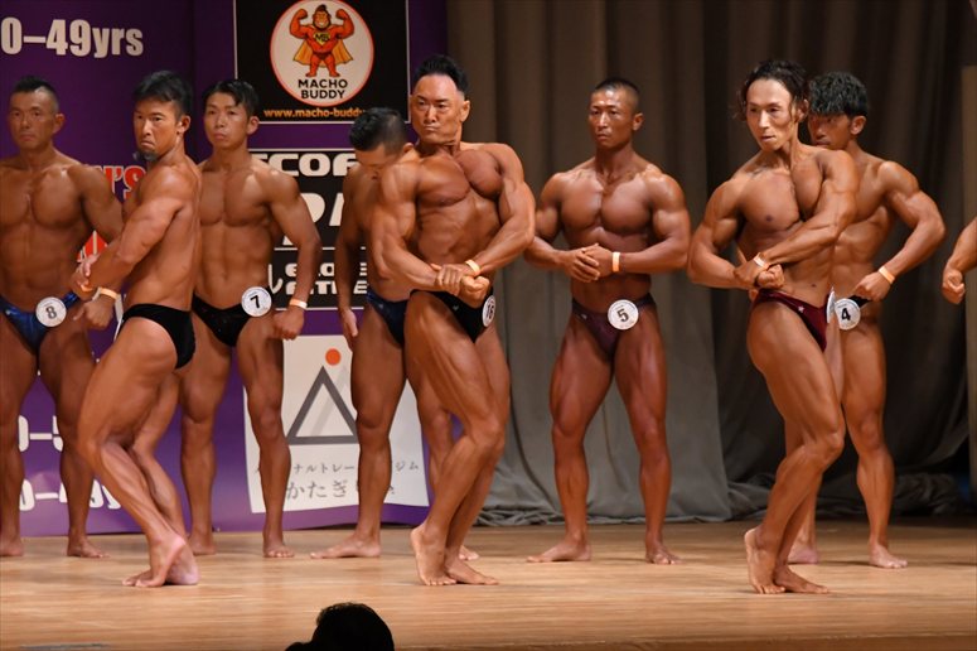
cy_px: 326
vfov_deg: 4.8
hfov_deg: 7.2
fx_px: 7731
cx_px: 488
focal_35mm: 285
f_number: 5.6
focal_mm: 190
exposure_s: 1/400
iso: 5000
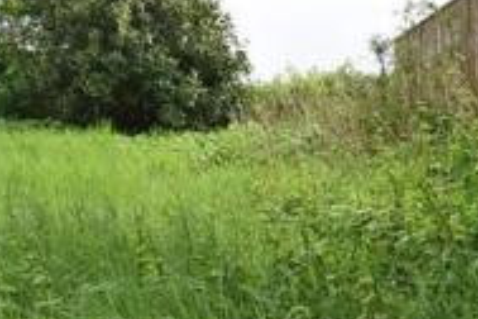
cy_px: 100
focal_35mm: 52
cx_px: -13
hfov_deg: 34.4
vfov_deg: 25.8
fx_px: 690
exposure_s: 1/200
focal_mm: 10
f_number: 11
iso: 200
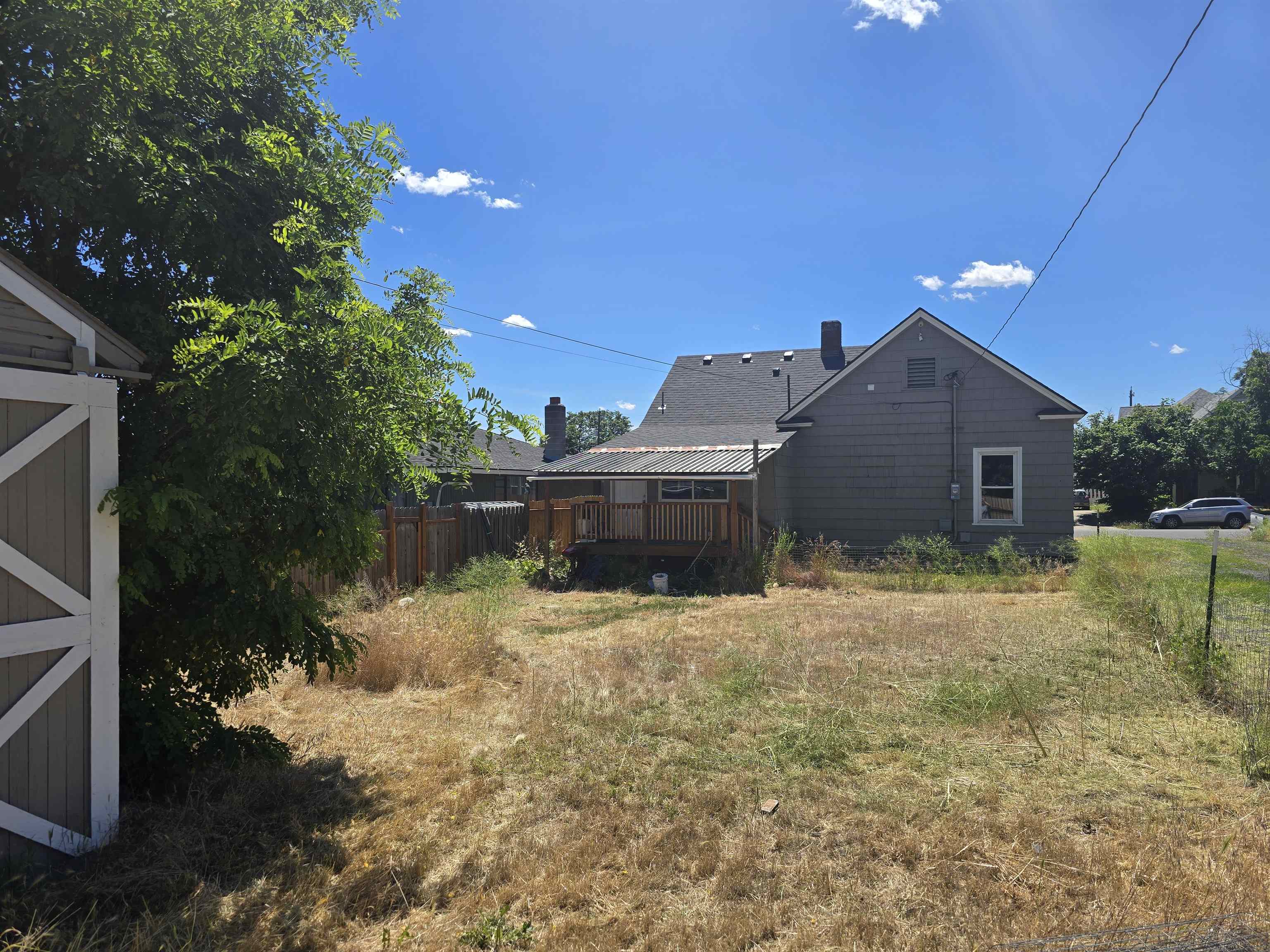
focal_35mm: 23
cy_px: 476
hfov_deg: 73.9
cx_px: 635
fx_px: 844
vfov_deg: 58.9
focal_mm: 6.3
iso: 12
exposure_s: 1/809
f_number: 1.7
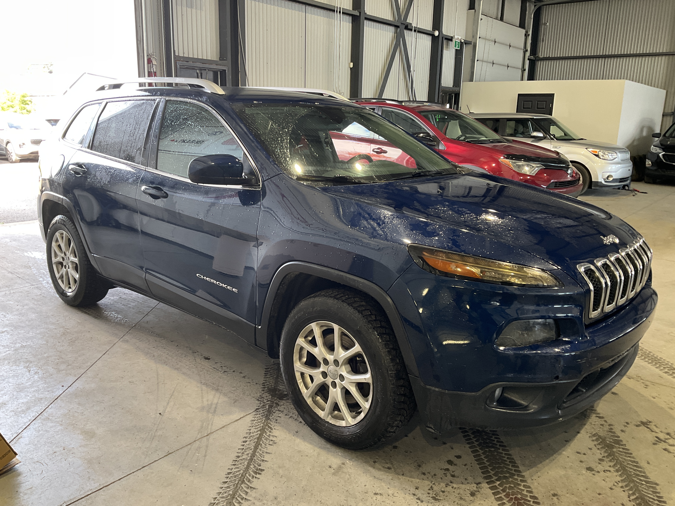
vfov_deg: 48.2
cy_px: 253
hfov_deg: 61.7
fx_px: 565
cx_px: 338
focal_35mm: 29
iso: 64
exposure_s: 1/60
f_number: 1.8
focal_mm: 3
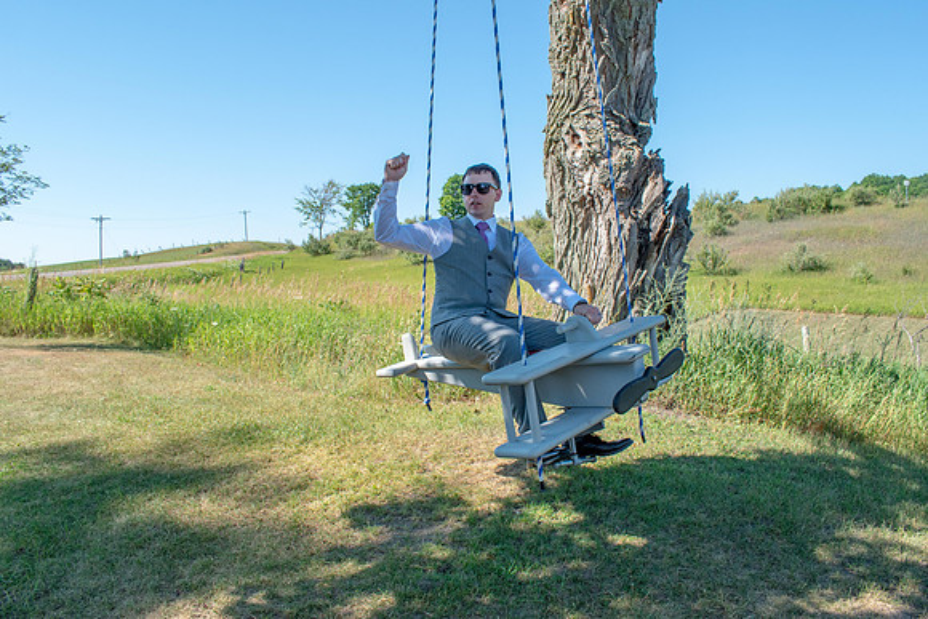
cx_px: 464
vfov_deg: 43.6
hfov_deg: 61.9
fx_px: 773
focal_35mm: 30
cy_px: 310
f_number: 9
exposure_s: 1/320
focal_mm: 20
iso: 200
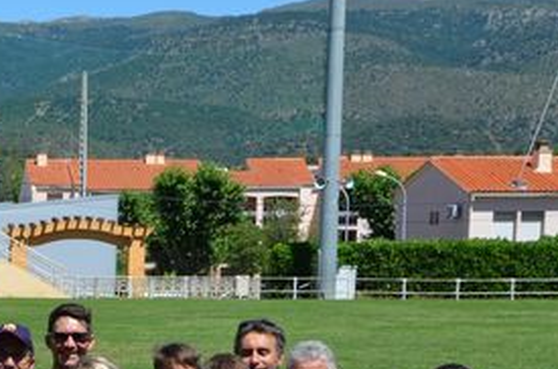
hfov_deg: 14.2
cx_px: -323
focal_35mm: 134
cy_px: 501
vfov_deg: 10.0
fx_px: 2072
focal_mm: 24
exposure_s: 1/320
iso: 100
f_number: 9
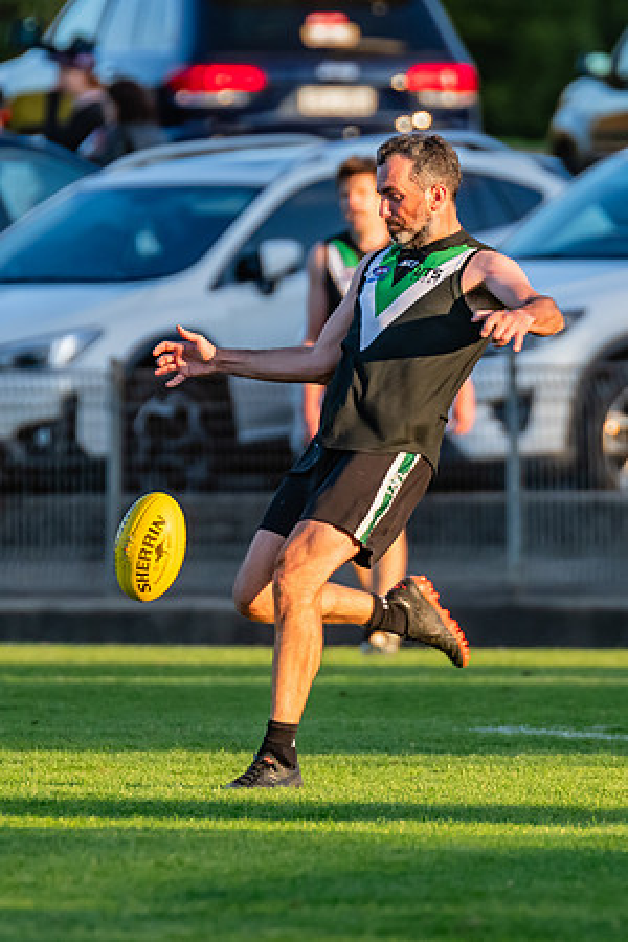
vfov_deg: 2.5
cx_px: 379
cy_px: 409
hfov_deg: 1.7
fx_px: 21570
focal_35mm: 824
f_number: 4.5
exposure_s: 1/1600
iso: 800
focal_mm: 360
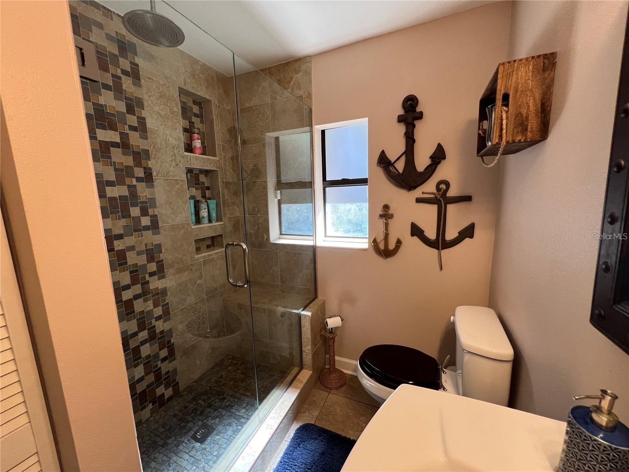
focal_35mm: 13
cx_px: 314
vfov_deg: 89.9
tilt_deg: -10.5
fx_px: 236
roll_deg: +1.8
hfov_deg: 106.2
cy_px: 236
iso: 125
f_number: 1.8
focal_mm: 1.57
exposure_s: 1/120
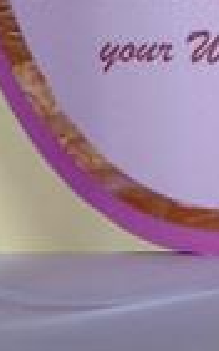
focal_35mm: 325
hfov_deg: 4.0
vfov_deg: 6.4
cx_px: 174
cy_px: -162
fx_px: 3107
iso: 200
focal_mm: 15.8
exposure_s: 1/50
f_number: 4.3
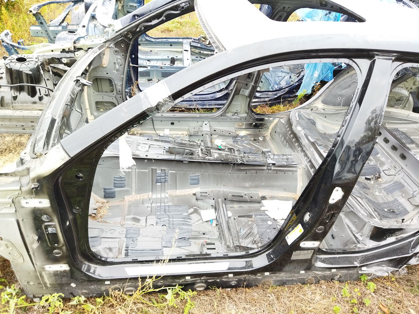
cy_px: 157
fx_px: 327
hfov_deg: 65.3
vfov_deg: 51.4
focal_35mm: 27
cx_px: 210
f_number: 1.79
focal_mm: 4.71
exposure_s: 1/100
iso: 103
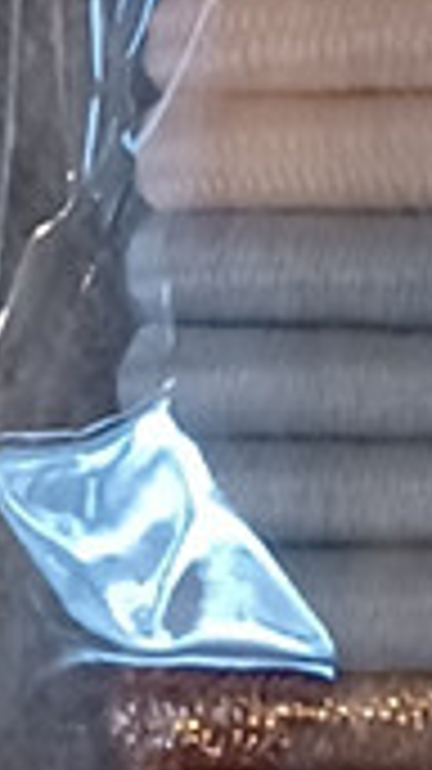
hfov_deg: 7.0
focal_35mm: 163
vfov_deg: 11.7
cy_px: -824
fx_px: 3324
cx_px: 1076
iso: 400
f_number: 1.8
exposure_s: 1/25
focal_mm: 4.6
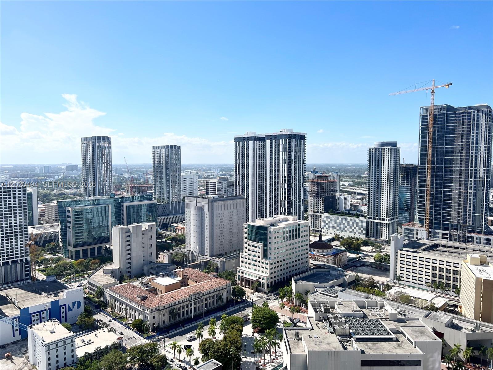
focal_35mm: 26
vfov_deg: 53.1
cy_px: 185
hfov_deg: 67.3
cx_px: 246
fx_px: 370
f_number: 1.5
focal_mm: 5.7
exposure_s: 1/6211
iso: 50
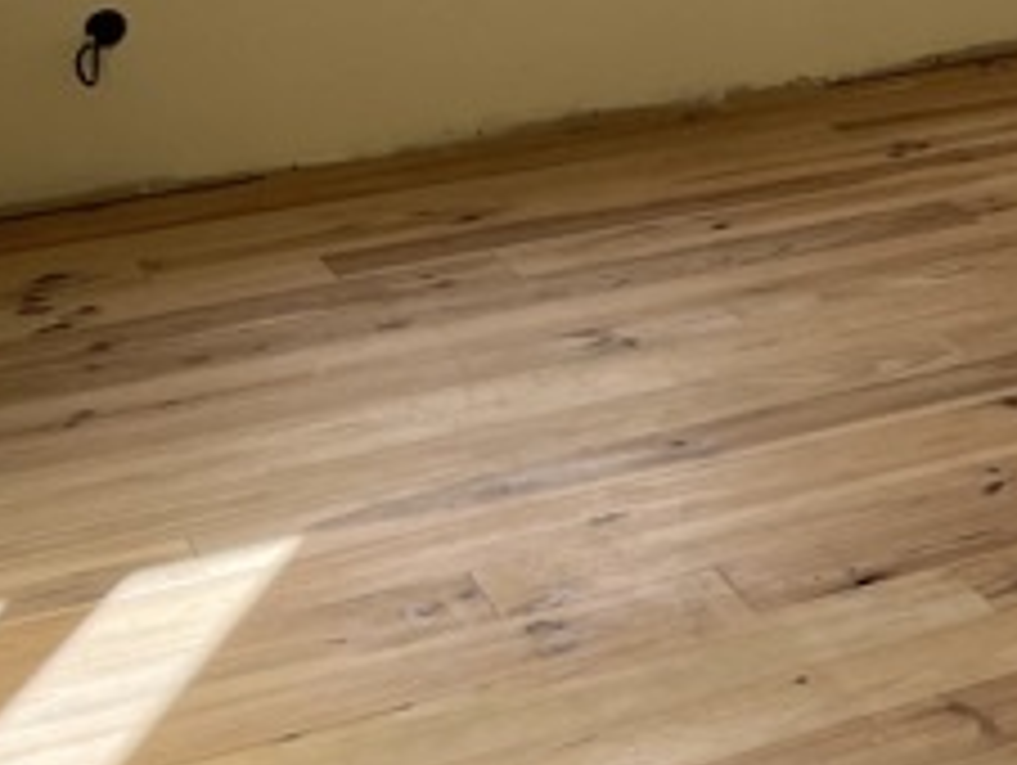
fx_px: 2706
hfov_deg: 19.0
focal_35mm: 92
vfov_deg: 15.2
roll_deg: -0.8
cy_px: -279
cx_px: 1462
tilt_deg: -8.7
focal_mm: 5.1
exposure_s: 1/367
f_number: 1.6
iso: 50
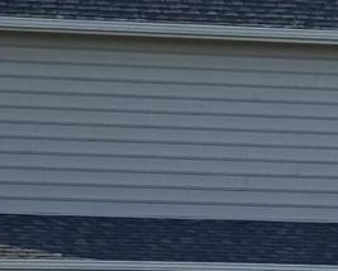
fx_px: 3594
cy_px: 284
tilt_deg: +3.2
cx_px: 253
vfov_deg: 4.3
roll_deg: -0.1
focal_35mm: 359
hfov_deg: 5.4
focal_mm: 6.76
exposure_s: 1/2611
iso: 64
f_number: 1.78
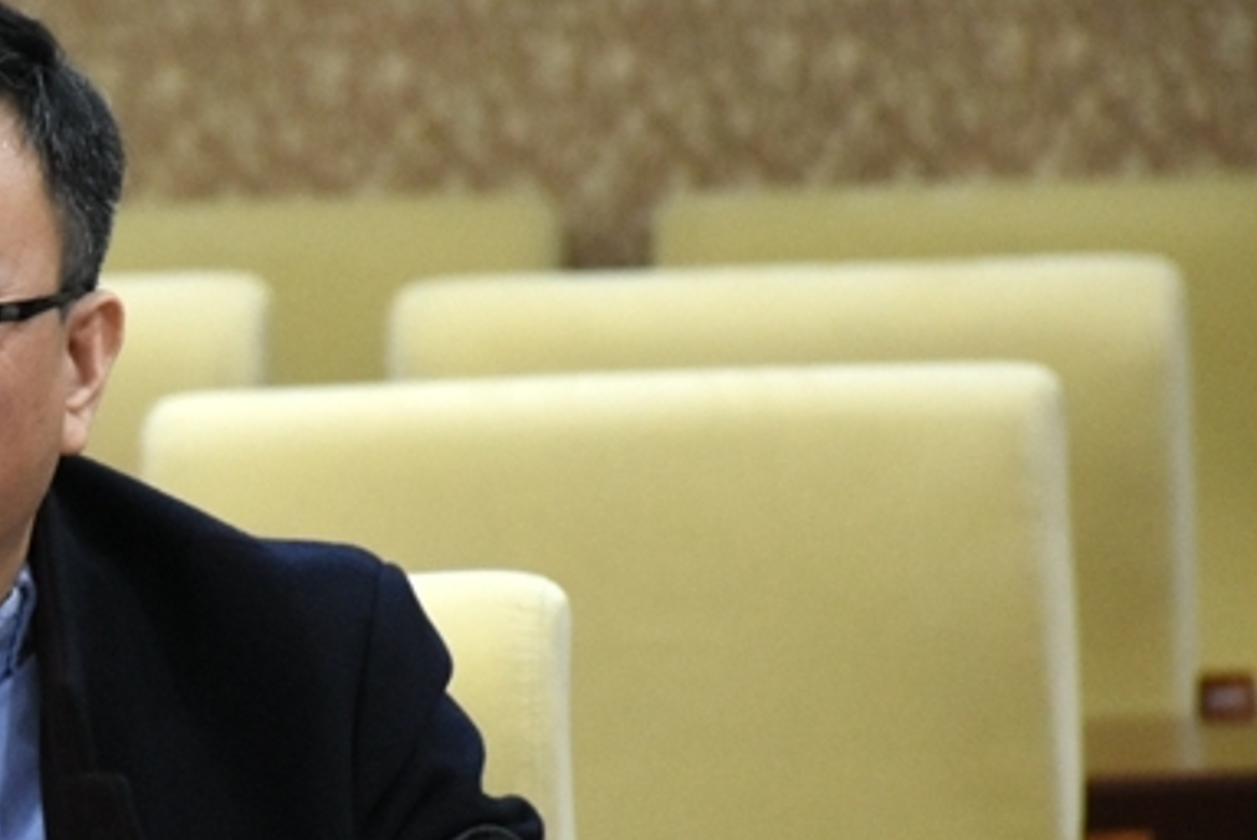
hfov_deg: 4.2
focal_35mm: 493
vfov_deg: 2.8
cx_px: -121
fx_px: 17226
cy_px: 548
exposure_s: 1/125
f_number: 5.6
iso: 4000
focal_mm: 140
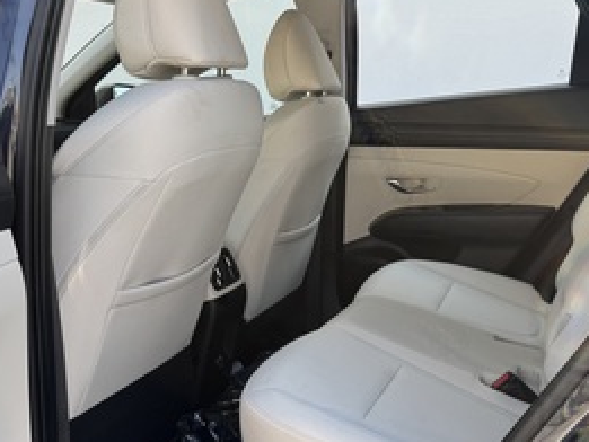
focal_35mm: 42
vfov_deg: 34.2
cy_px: 283
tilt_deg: -12.9
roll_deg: -0.6
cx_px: 283
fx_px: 715
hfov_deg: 44.8
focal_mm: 6.76
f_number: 1.78
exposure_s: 1/678
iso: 80
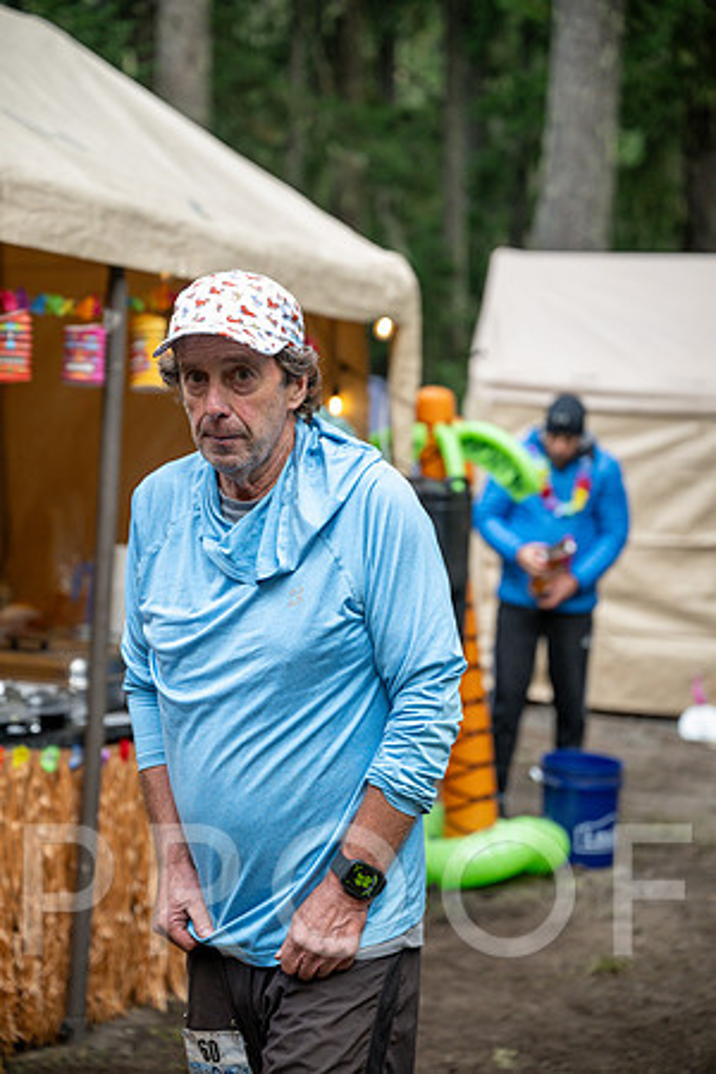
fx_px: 2088
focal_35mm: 70
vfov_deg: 28.8
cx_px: 358
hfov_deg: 19.5
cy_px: 537
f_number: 3.2
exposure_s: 1/320
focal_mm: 70
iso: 1250
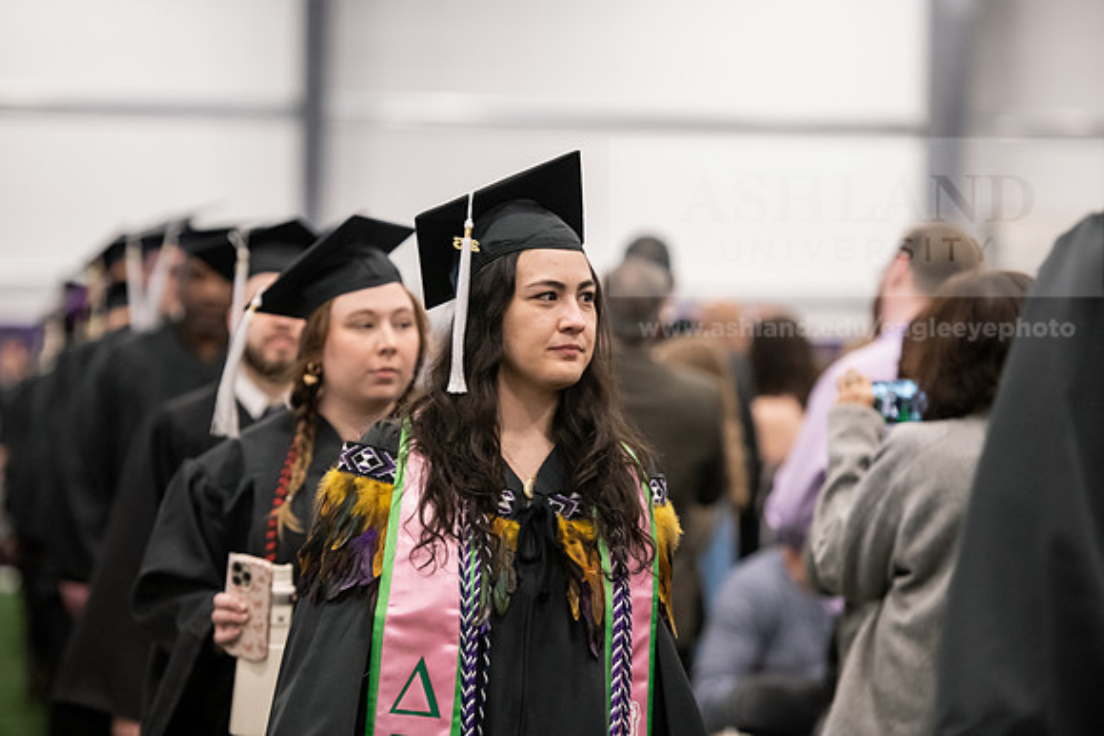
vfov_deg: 9.2
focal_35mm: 150
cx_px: 552
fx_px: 4601
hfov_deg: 13.7
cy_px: 368
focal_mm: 150
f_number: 3.2
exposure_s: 1/200
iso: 3200
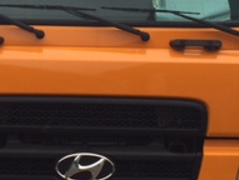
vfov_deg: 15.2
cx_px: 60
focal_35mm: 97
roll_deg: -0.7
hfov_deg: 20.0
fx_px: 671
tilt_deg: +3.0
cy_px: 30
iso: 32
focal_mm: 4.15
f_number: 2.2
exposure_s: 1/455
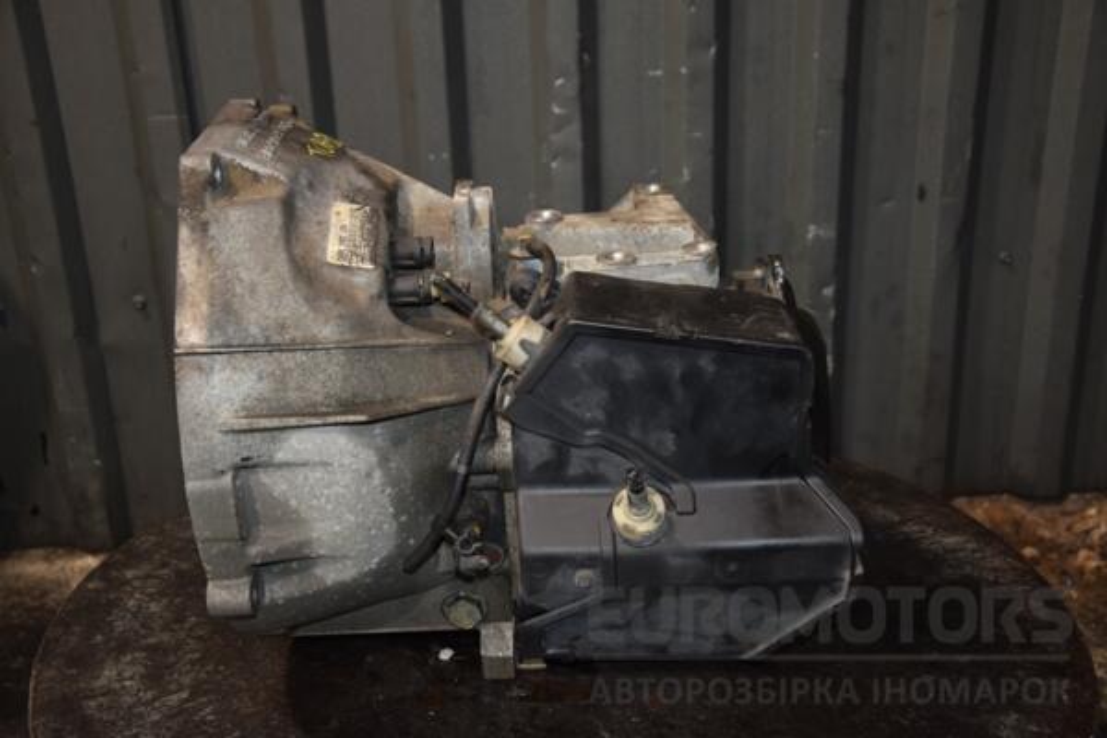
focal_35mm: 48
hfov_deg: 41.1
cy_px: 369
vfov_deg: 28.1
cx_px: 554
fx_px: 1476
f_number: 5
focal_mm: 32
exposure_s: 1/60
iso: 800
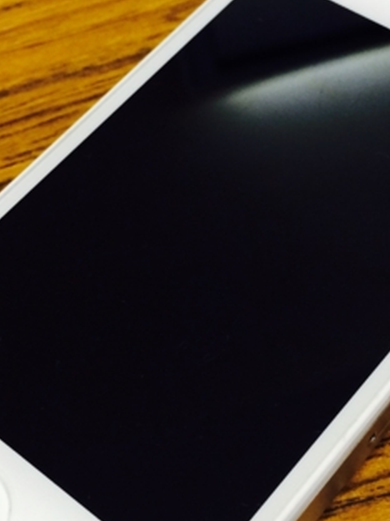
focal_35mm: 77
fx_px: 1157
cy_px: 255
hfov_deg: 19.1
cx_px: 225
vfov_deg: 25.3
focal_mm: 4.12
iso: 80
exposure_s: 1/33
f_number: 2.2
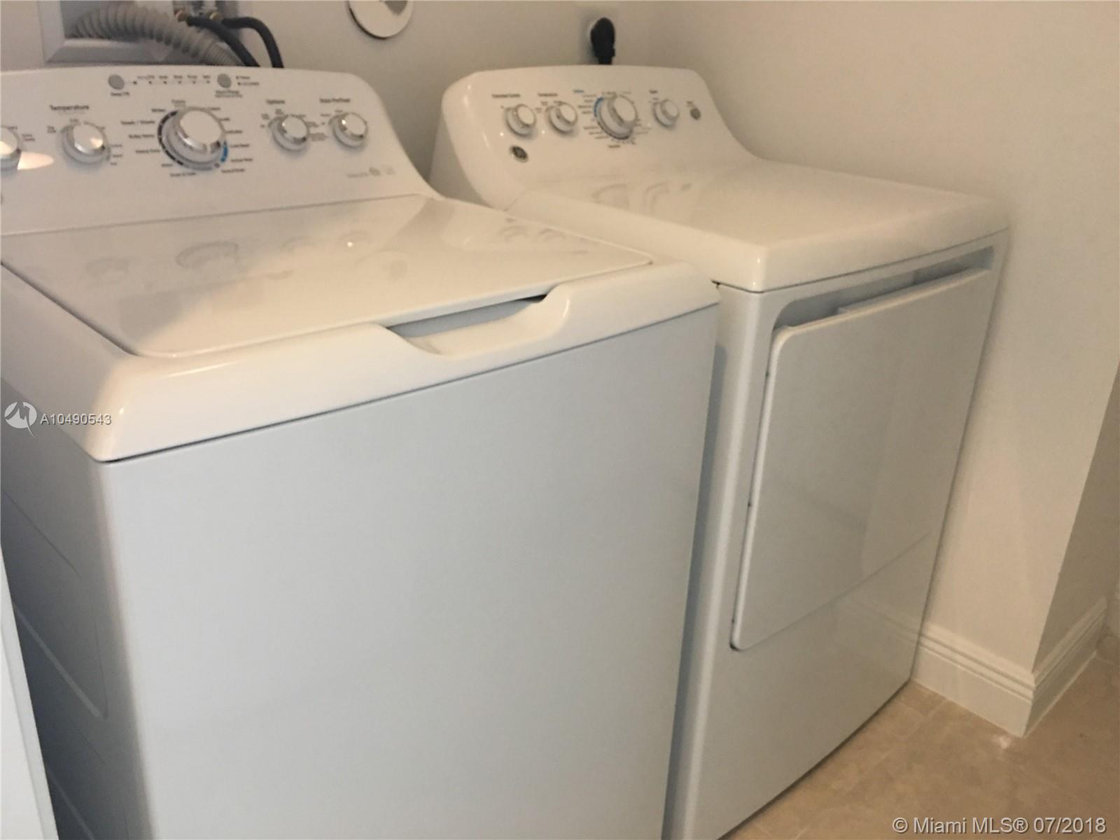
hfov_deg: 61.7
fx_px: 938
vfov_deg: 48.2
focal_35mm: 29
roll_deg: -2.4
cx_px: 560
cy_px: 420
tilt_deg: -20.9
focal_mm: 4.15
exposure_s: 1/4
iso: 50
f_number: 2.2
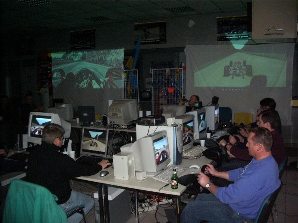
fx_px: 301
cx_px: 149
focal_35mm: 35
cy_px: 112
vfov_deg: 40.7
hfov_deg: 52.6
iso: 200
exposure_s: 1/40
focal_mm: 5.8
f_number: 2.6
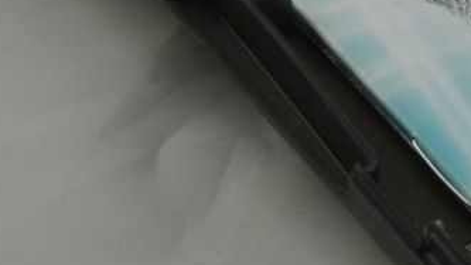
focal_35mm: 339
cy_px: -344
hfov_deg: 6.1
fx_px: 4232
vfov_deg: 3.5
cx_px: 1048
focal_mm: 40
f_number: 20
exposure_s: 1/2.5
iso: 100
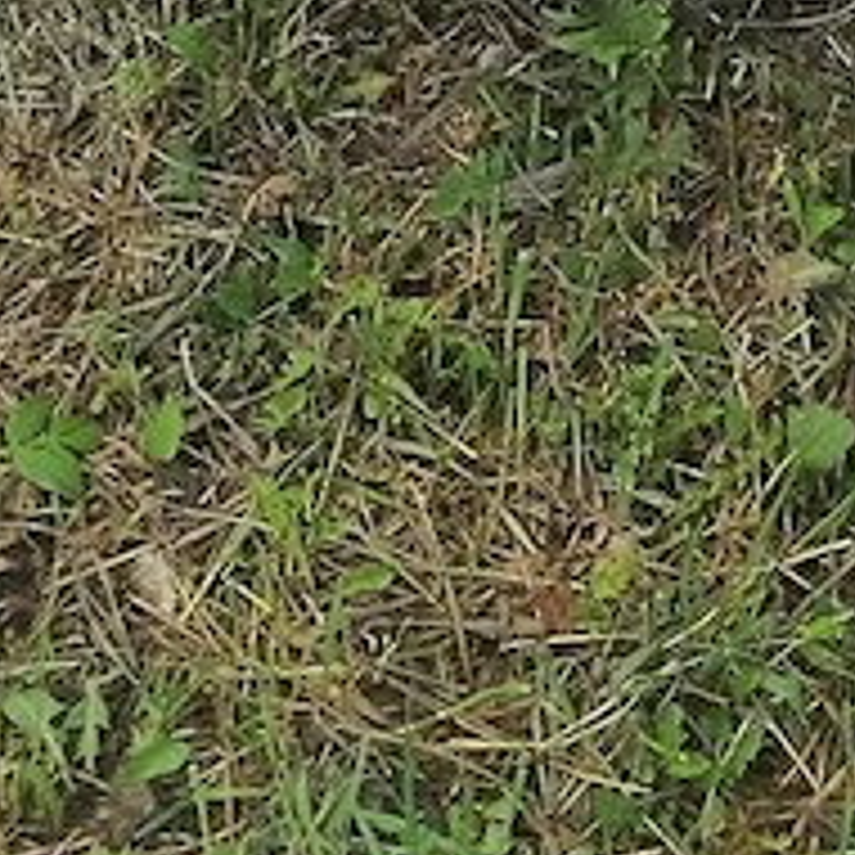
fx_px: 4164
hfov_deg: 11.5
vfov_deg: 9.7
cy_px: -1476
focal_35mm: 149
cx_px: 976
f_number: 1.75
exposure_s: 1/900
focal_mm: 5.25
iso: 244
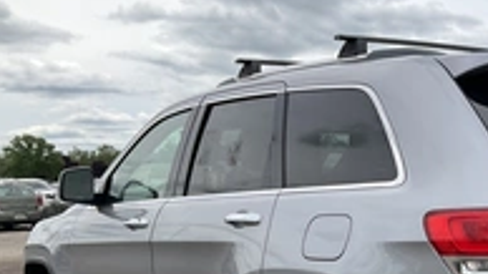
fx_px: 841
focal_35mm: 65
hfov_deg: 31.1
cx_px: 423
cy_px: 307
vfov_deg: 17.8
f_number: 1.8
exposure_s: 1/1675
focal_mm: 3
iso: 25
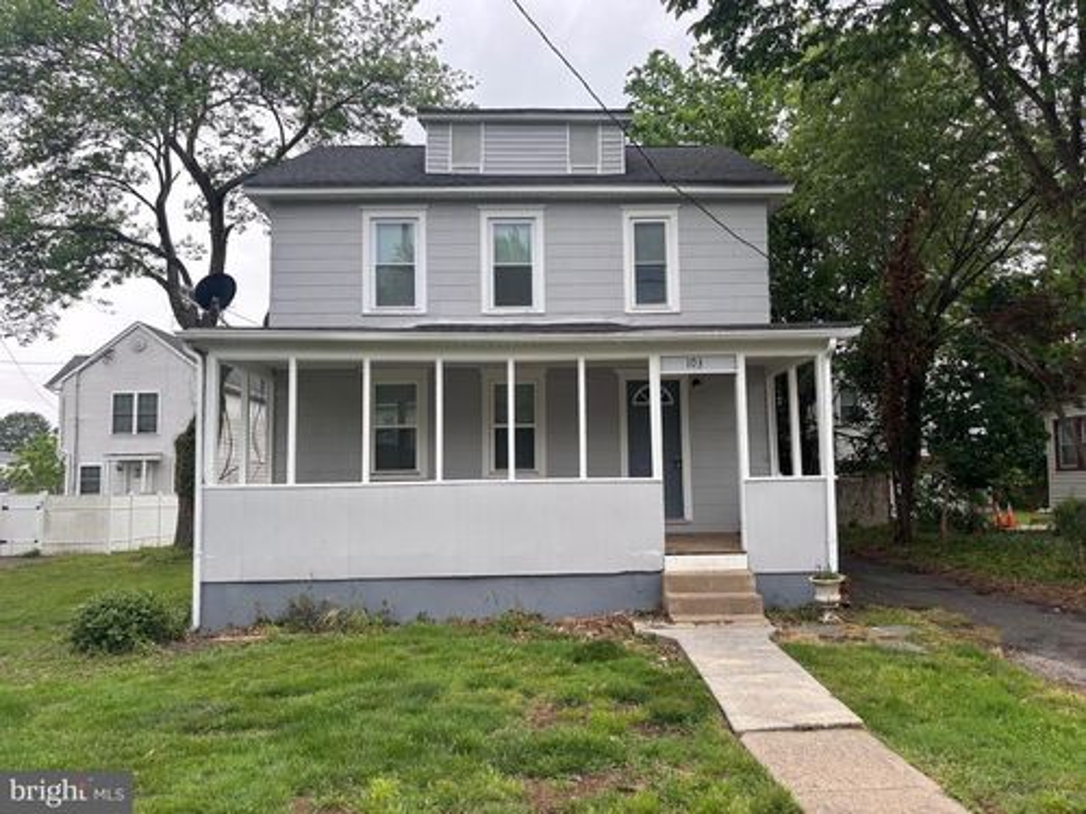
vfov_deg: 53.1
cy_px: 407
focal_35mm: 26
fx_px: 816
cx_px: 543
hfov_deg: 67.3
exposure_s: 1/248
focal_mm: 5.96
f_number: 1.6
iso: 40
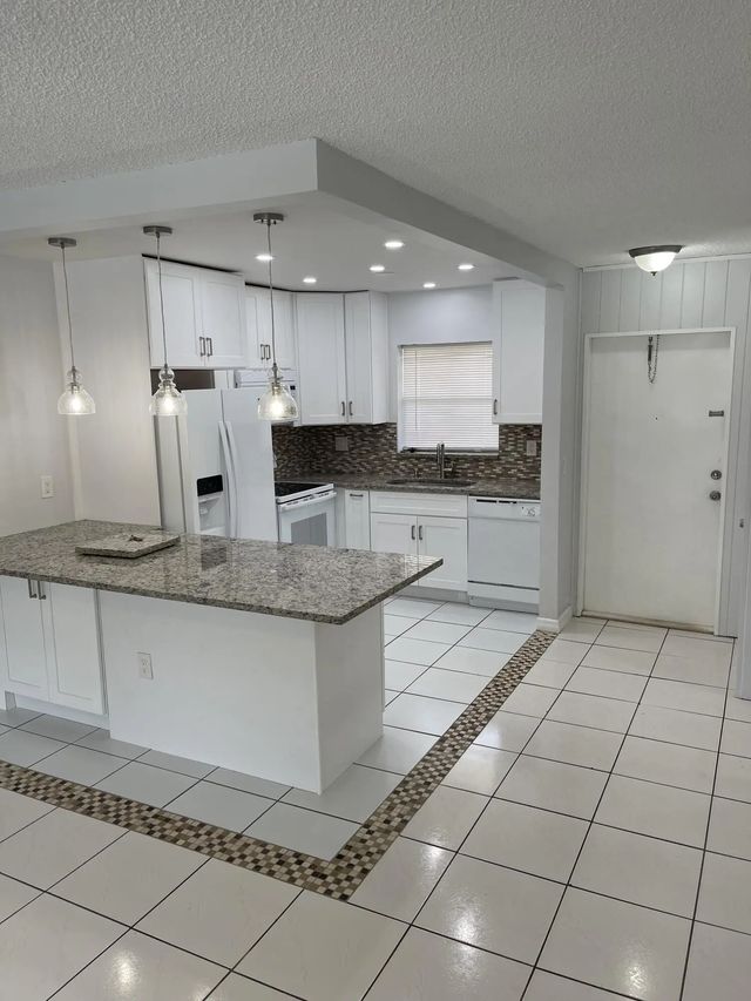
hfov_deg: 53.1
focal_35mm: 26
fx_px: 752
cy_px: 500
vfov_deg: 67.3
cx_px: 376
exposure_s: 1/120
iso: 40
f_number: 1.6
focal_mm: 5.1
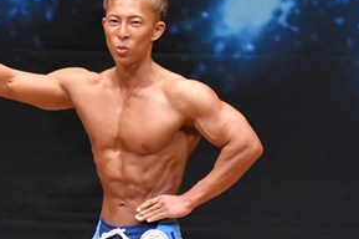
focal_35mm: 765
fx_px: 7620
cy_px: 243
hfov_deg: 2.7
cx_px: 176
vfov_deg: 1.8
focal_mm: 190
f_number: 5.6
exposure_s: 1/400
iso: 8000
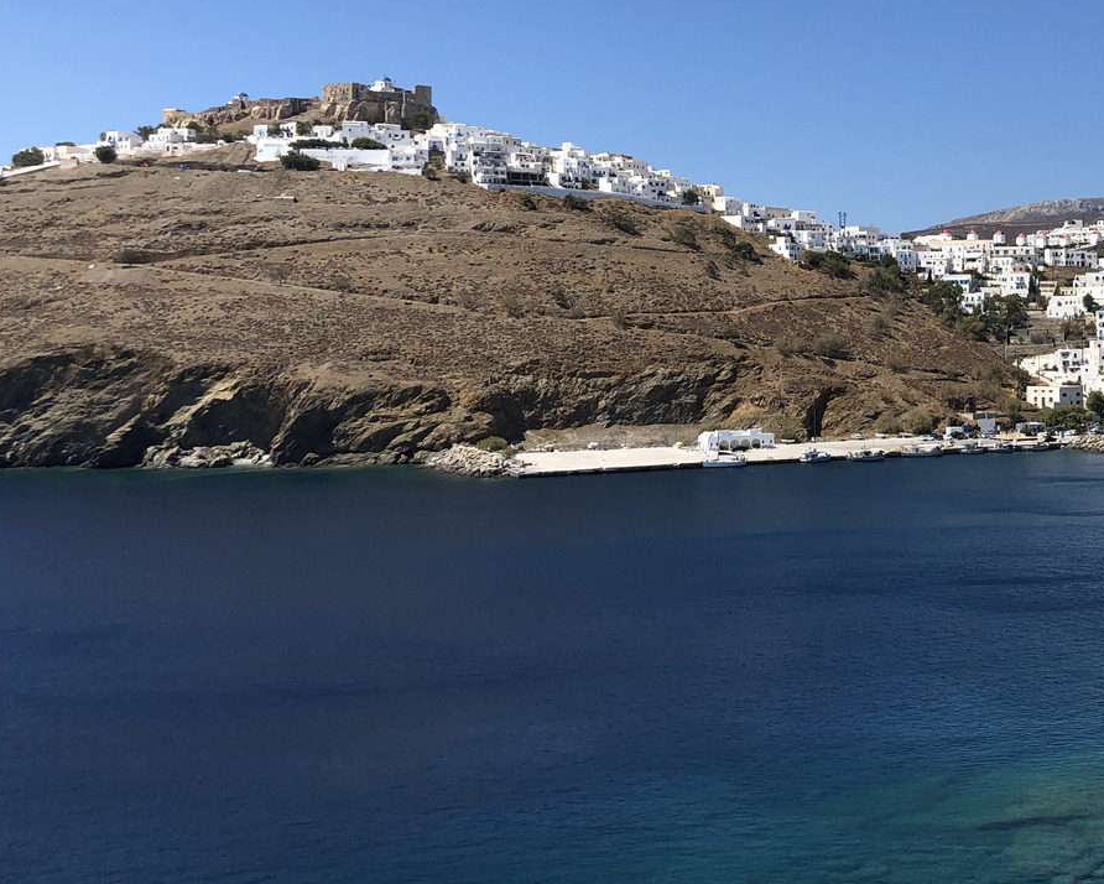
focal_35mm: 49
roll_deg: +0.7
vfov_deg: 30.5
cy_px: 270
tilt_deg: +3.1
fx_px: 1601
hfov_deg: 36.1
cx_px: 962
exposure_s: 1/2288
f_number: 1.8
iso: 20
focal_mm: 4
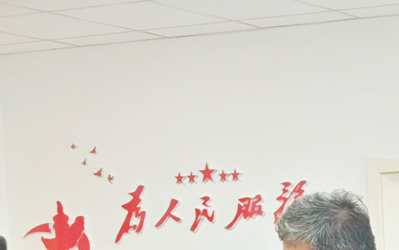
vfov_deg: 10.0
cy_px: 443
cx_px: 770
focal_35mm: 124
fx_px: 1348
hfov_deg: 14.3
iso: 5000
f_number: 7.1
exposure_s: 1/400
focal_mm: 18
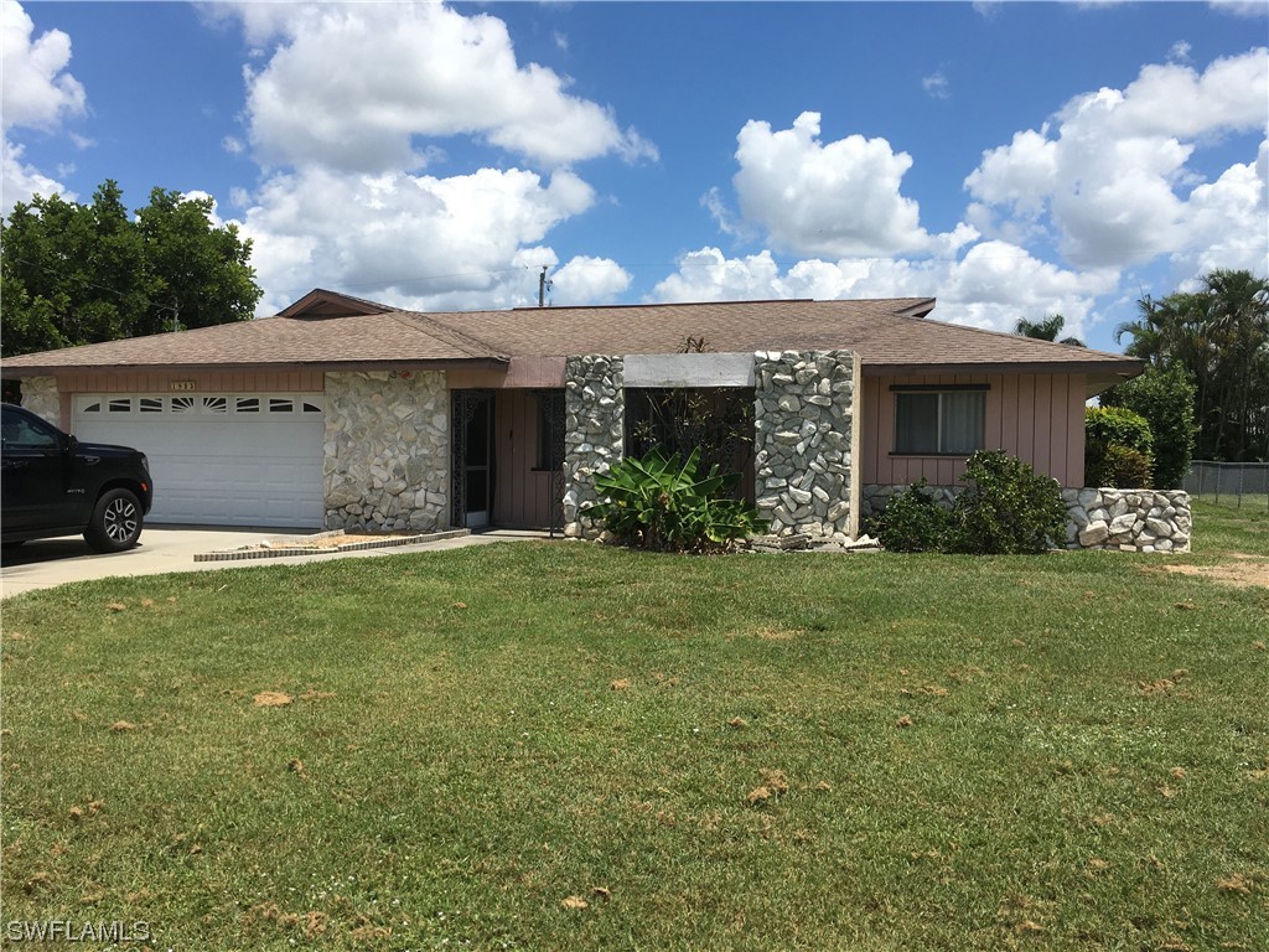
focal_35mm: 29
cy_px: 476
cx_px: 634
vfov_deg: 48.2
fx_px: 1063
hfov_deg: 61.7
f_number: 2.2
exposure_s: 1/2653
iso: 25
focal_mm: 4.15
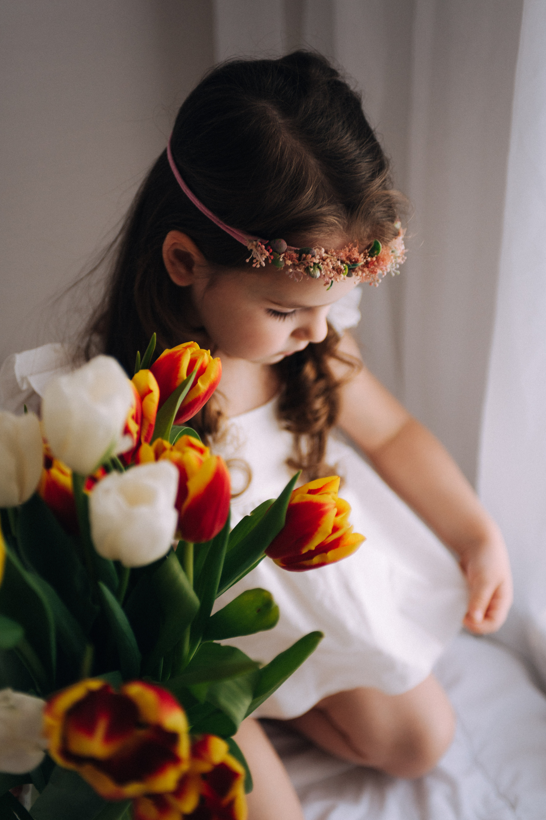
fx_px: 1206
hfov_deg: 25.5
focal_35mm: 53
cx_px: 268
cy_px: 414
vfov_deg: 37.5
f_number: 2.8
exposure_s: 1/160
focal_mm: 52
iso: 500
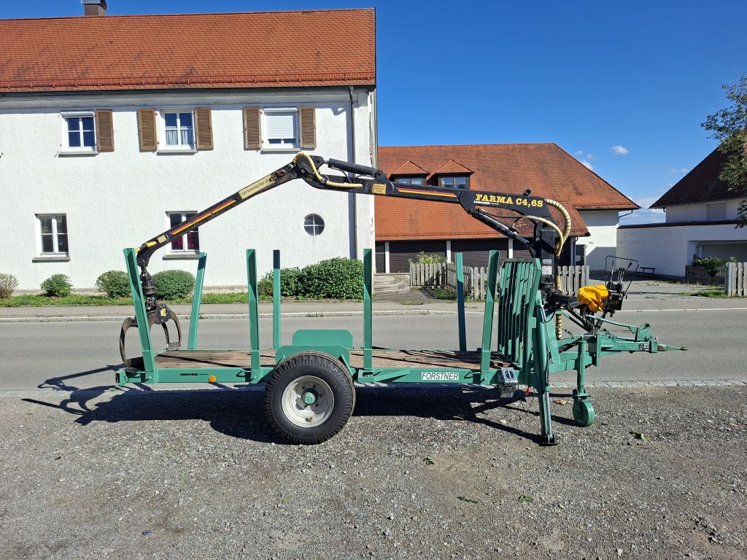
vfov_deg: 58.9
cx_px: 374
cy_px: 280
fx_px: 496
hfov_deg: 73.9
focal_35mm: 23
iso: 50
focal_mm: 5.54
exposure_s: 1/1825
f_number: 1.8
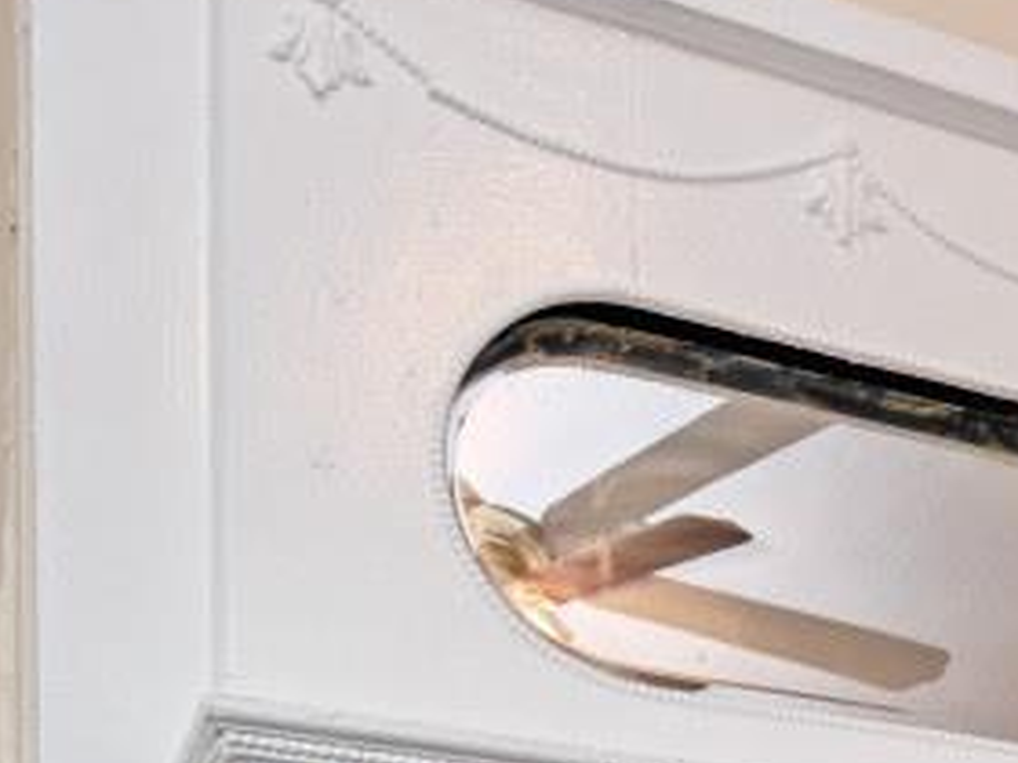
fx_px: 2117
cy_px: 1355
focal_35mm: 72
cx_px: 1113
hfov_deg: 25.2
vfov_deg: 17.0
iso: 280
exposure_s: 1/60
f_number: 4
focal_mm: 14
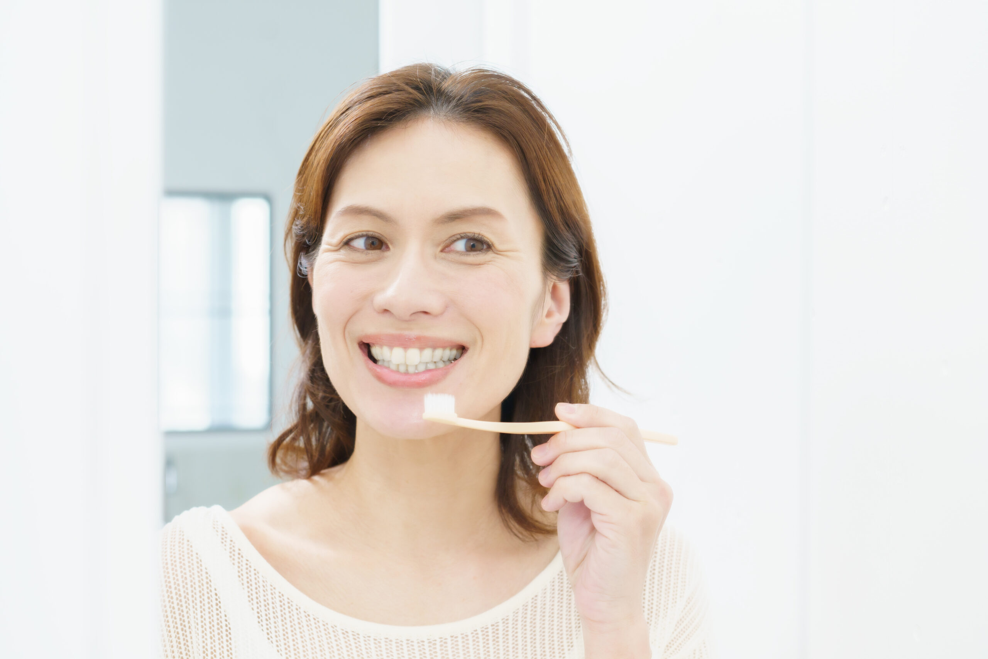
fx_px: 1509
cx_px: 494
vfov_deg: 24.6
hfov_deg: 36.2
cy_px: 330
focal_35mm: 55
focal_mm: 55
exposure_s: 1/250
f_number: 4
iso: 1000
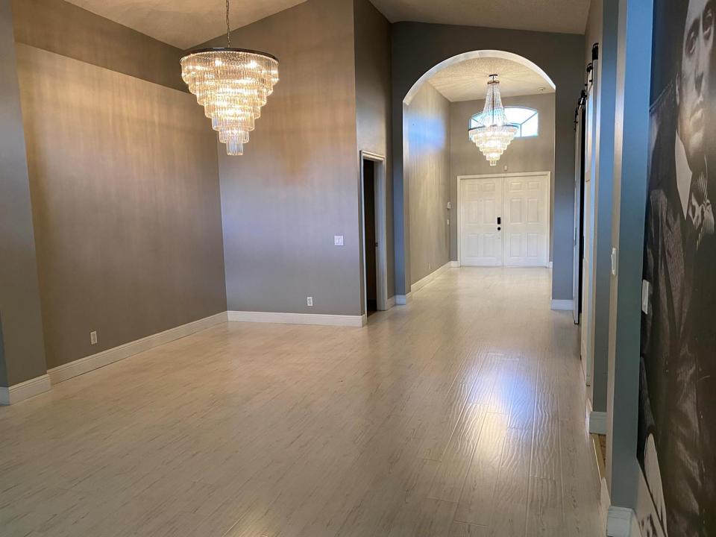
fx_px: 538
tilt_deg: -7.0
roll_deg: +1.6
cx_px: 358
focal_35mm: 26
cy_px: 268
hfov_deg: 67.3
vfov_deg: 53.1
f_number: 1.8
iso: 160
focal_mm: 4.25
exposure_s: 1/60
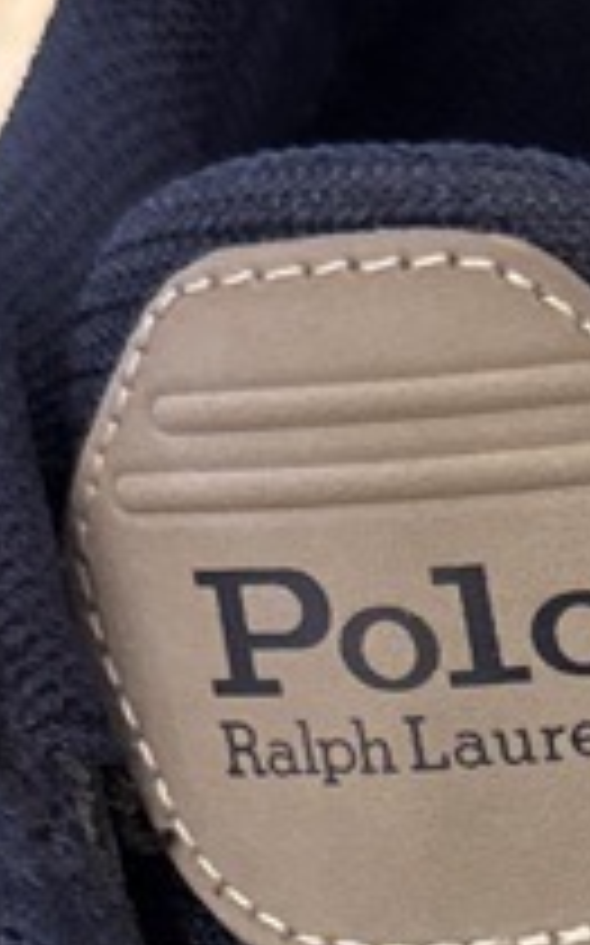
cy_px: 1310
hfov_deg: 10.1
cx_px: 1153
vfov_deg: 16.1
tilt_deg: -68.0
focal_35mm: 121
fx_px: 3117
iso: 800
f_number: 1.78
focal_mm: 6.76
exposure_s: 1/33
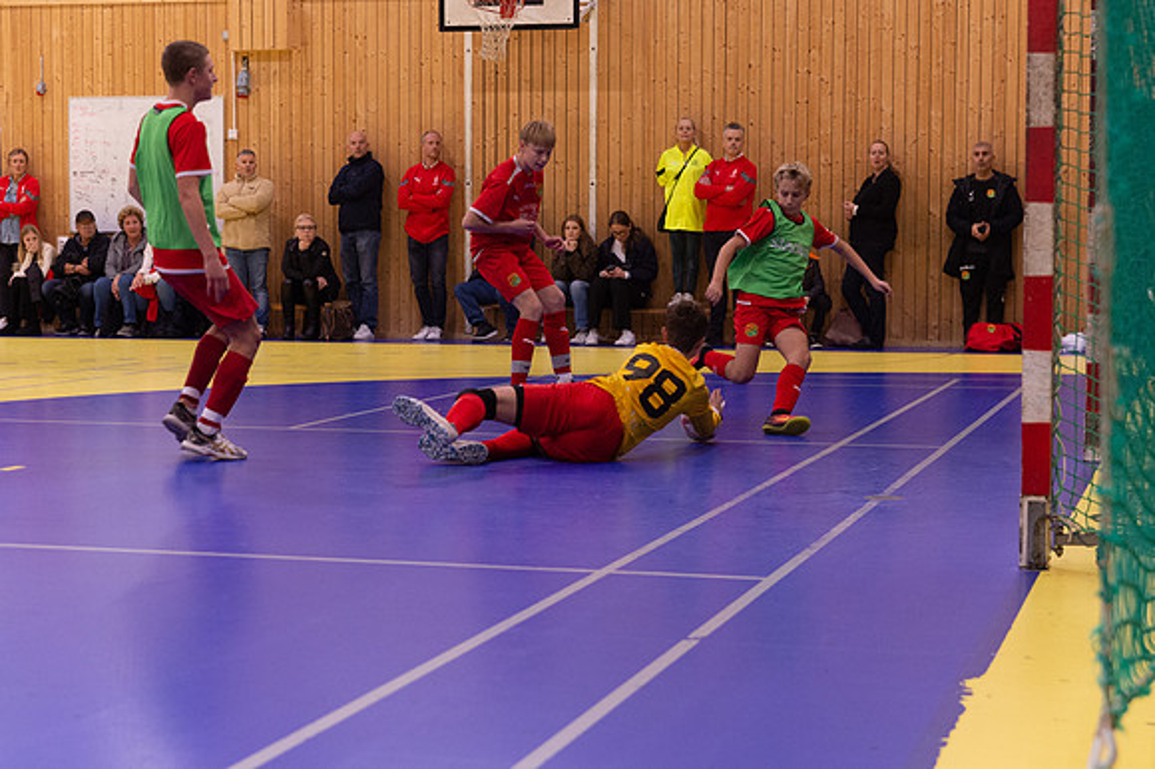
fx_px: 2325
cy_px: 384
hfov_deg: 27.9
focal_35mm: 73
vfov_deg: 18.8
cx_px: 578
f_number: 3.2
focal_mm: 70
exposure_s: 1/400
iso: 4000
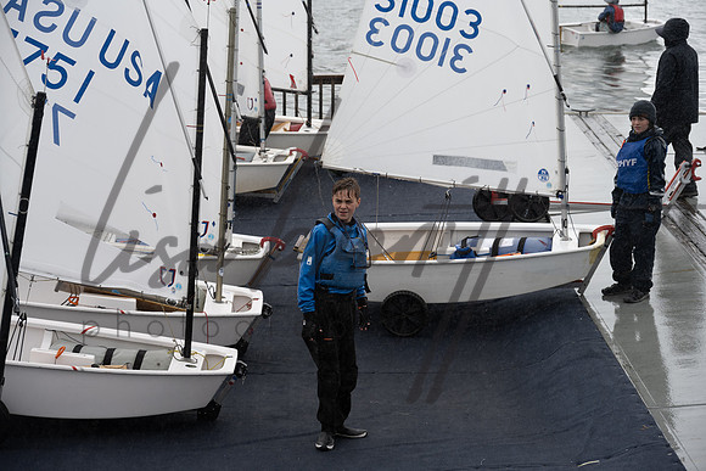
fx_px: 1824
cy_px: 236
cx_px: 353
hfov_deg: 21.9
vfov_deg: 14.7
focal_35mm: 93
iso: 280
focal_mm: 93
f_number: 6.3
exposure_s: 1/500
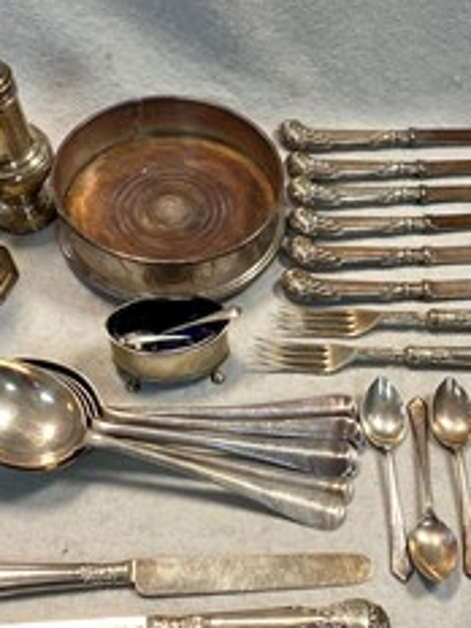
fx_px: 1016
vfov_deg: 34.0
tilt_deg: -57.4
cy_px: 428
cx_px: 302
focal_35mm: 56
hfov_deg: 26.0
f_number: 1.8
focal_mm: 4.25
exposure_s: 1/100
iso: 125
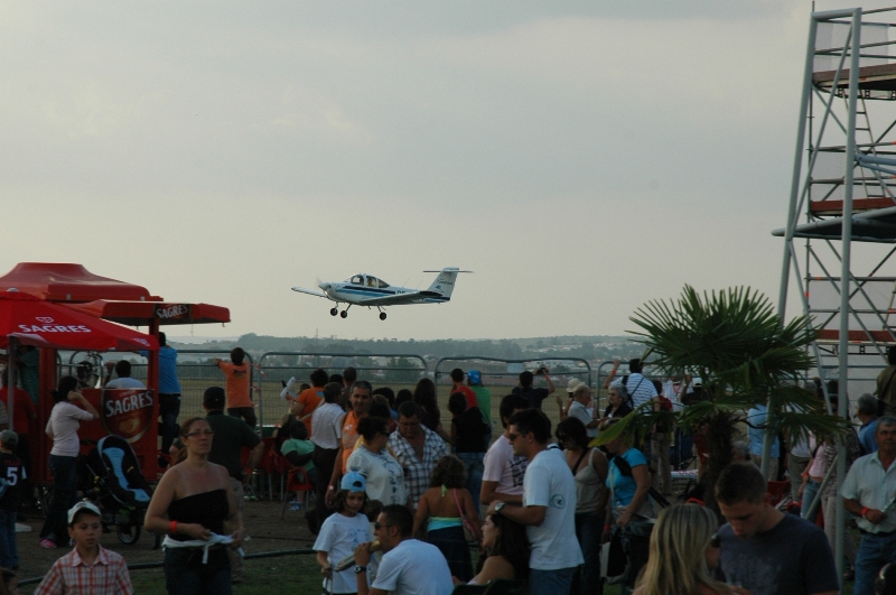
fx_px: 2610
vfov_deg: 13.0
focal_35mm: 105
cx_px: 448
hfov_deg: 19.5
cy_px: 298
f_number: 9
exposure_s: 1/320
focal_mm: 70
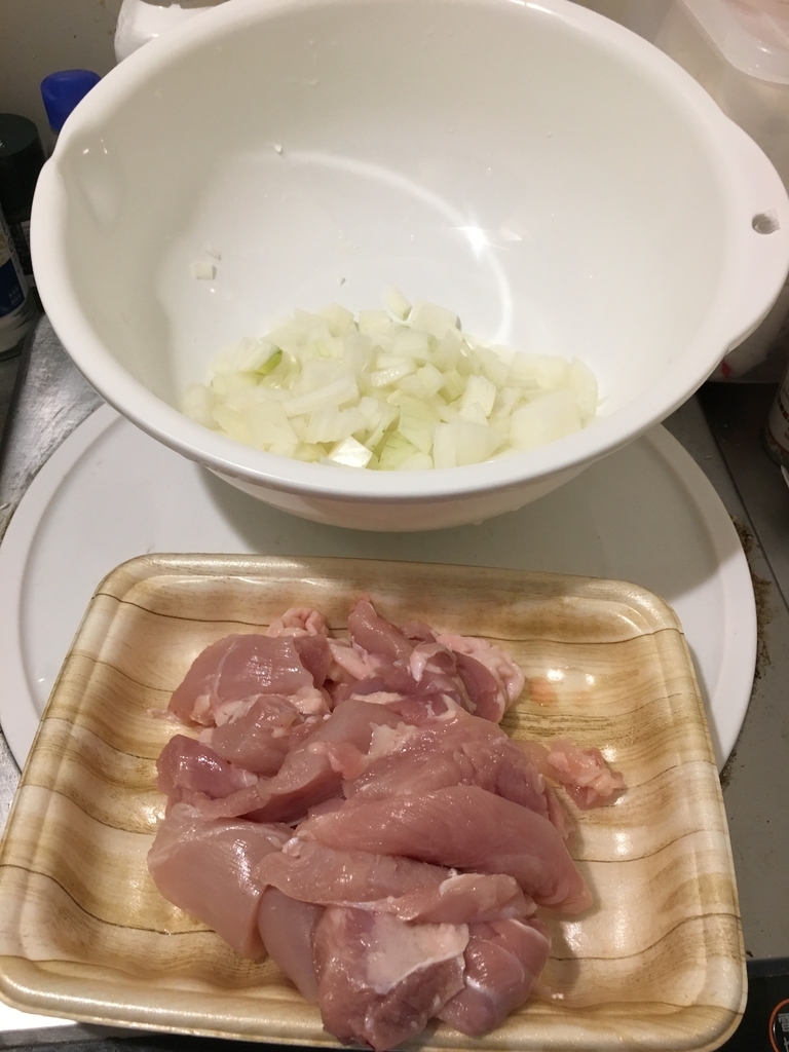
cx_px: 394
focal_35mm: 29
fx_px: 881
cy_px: 526
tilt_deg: -51.9
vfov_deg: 61.7
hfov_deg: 48.2
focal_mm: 4.15
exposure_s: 1/30
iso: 100
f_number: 2.2
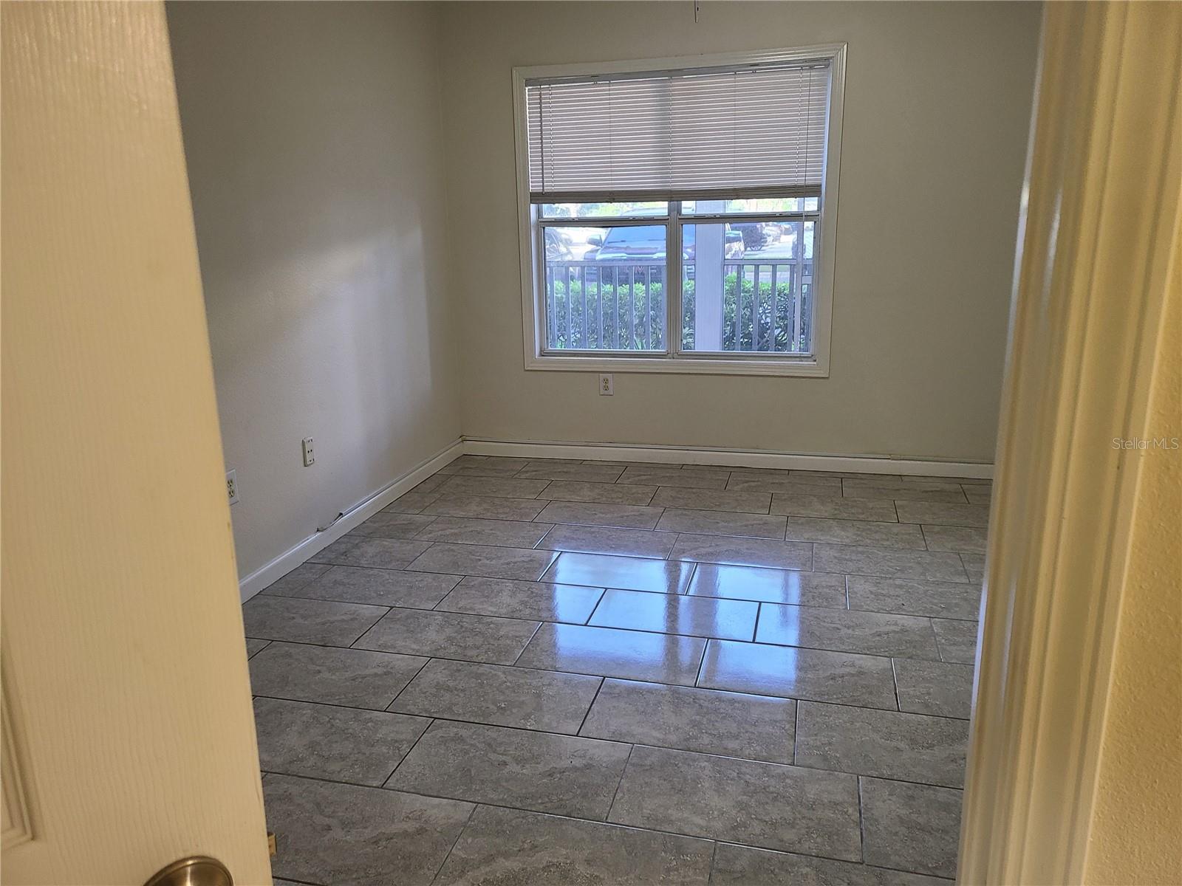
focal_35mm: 26
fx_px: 888
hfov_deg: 67.3
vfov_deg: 53.1
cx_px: 591
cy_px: 443
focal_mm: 5.4
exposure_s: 1/60
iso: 160
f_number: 1.8
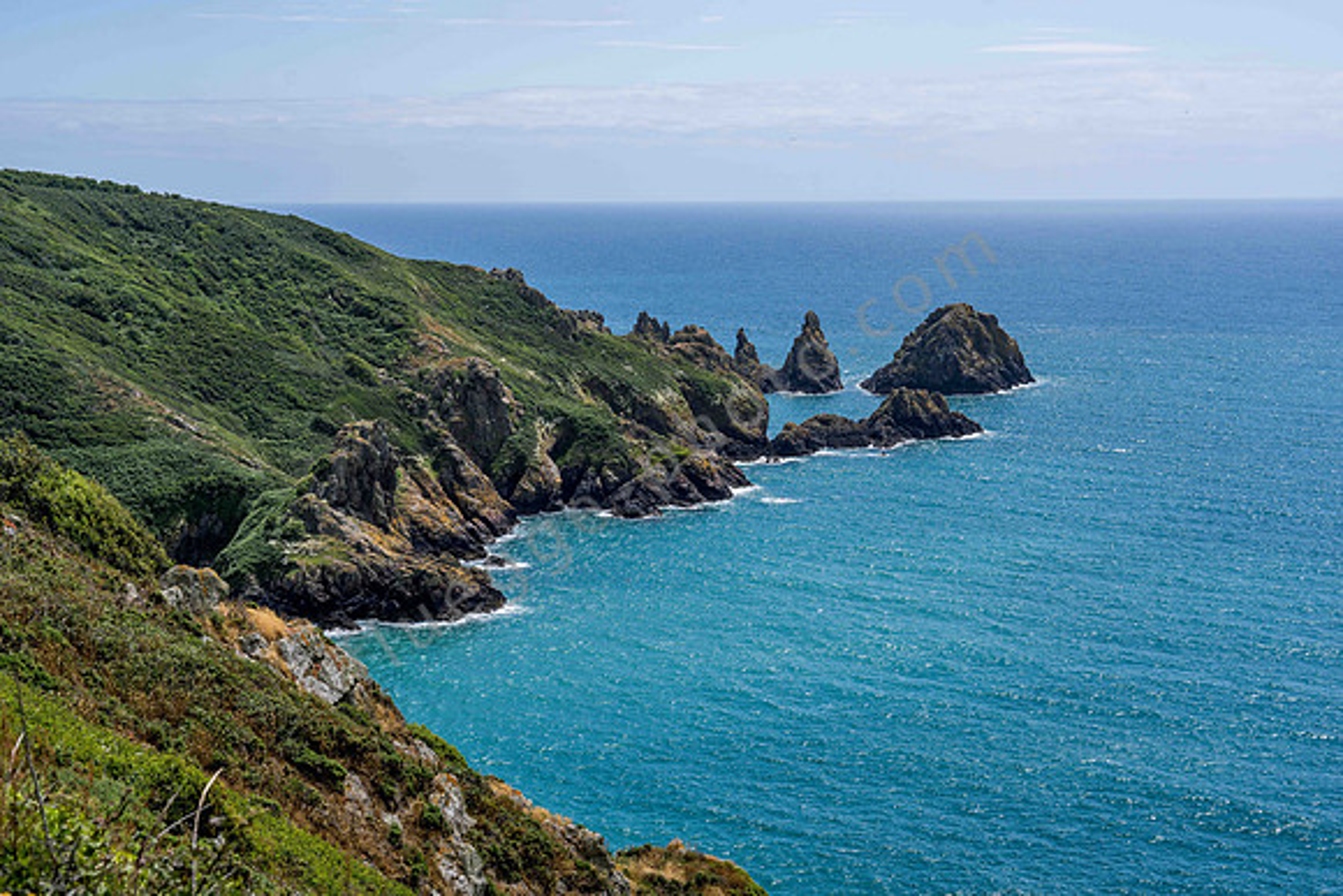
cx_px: 672
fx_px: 2612
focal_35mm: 70
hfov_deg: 28.8
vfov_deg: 19.5
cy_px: 448
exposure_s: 1/500
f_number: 8
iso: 160
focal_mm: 70
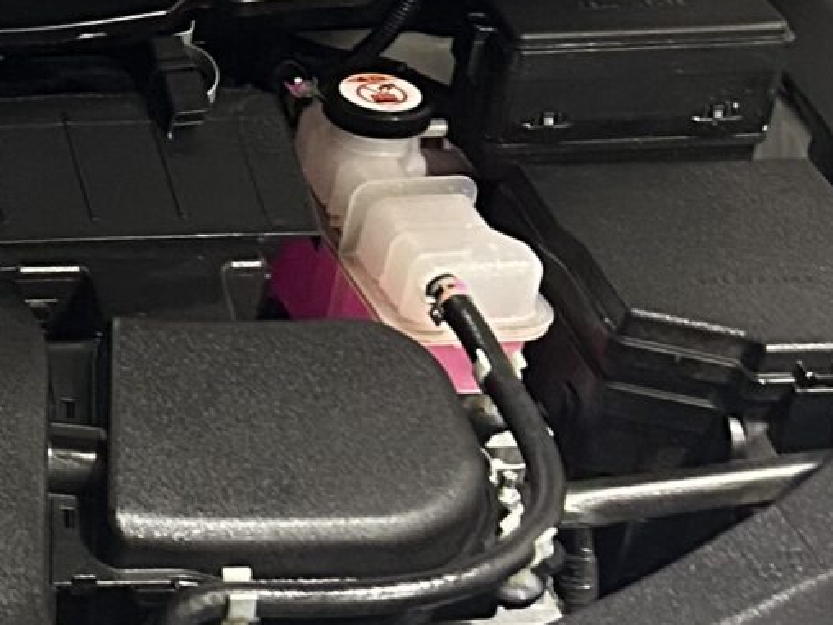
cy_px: 405
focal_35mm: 131
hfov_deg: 13.3
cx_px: -733
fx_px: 3152
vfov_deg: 11.3
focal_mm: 5.7
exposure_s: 1/60
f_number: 1.5
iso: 500
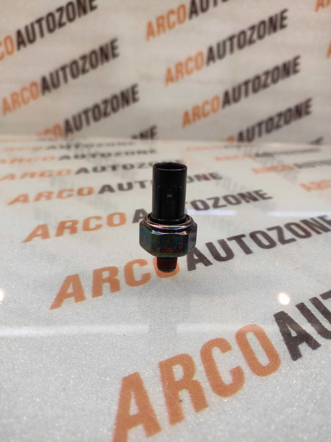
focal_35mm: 17
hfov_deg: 74.7
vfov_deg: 91.1
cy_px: 221
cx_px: 166
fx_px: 217
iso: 325
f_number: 1.79
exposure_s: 1/50
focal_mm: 4.74
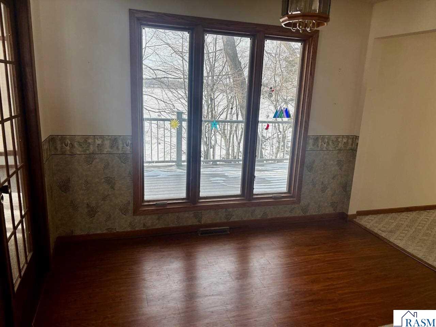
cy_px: 164
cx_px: 218
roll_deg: -4.3
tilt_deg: -13.4
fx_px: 327
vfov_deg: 53.1
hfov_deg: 67.3
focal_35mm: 26
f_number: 1.6
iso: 50
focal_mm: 5.96
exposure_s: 1/397
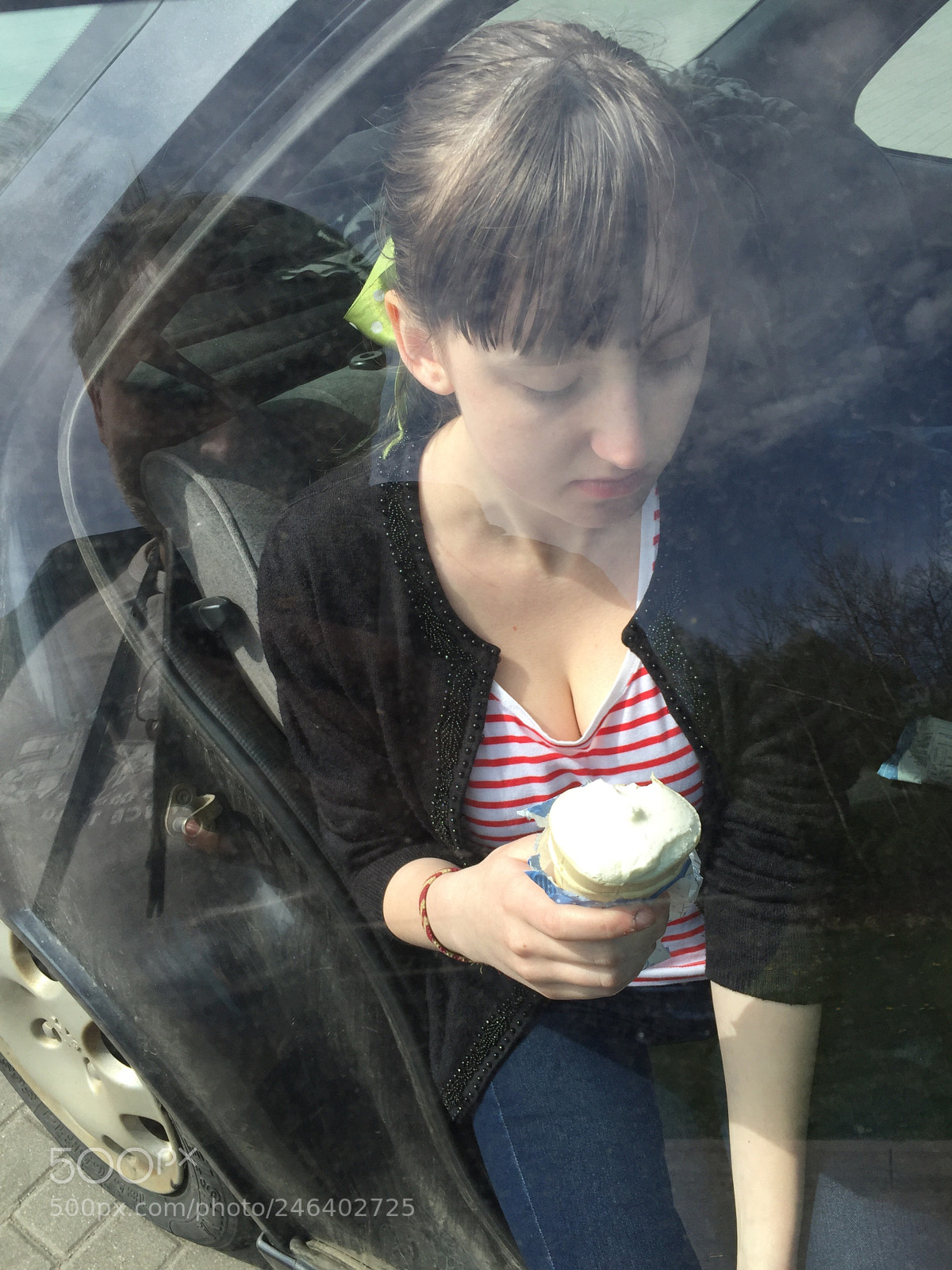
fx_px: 1063
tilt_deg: -35.2
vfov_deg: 61.7
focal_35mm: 29
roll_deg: +3.8
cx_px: 476
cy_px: 635
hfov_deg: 48.2
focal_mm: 4.15
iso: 32
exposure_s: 1/694
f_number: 2.2
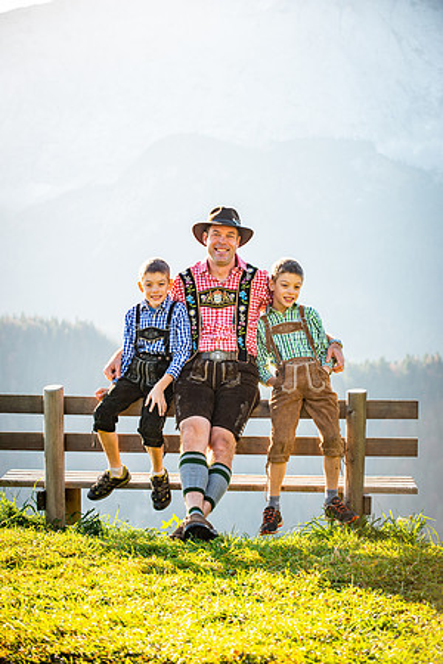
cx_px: 222
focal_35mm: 105
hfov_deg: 13.0
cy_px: 332
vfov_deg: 19.5
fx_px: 1938
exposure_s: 1/250
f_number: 7.1
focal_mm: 105
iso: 100
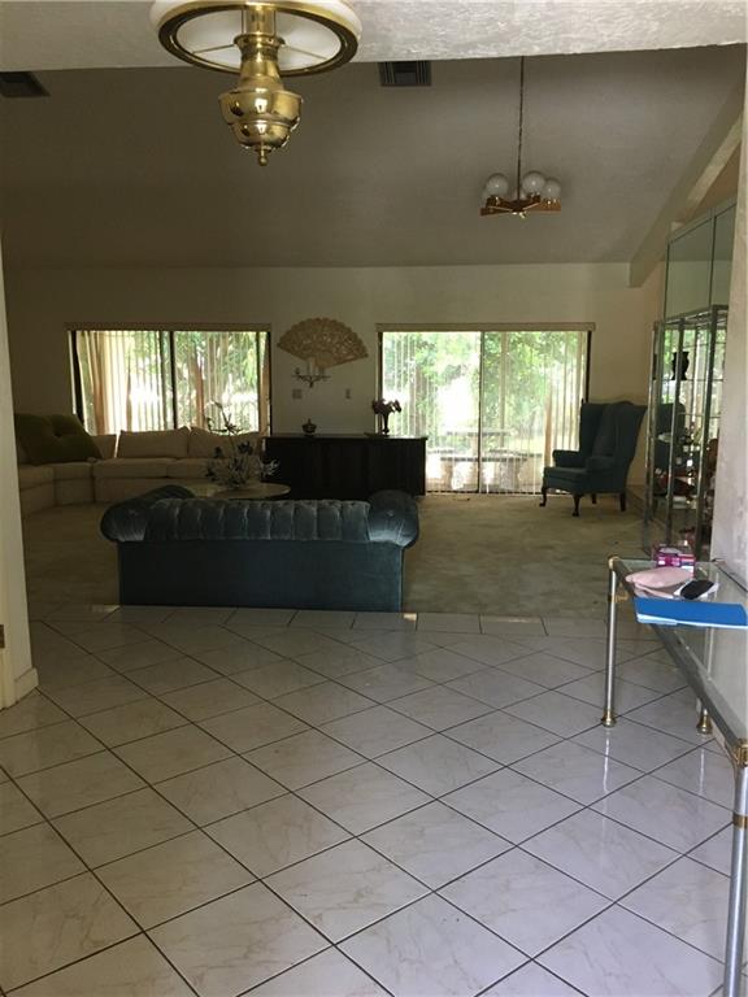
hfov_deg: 48.2
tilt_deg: -8.7
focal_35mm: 29
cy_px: 498
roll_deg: +0.2
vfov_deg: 61.7
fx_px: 836
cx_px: 374
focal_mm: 4.15
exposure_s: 1/30
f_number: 2.2
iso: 160
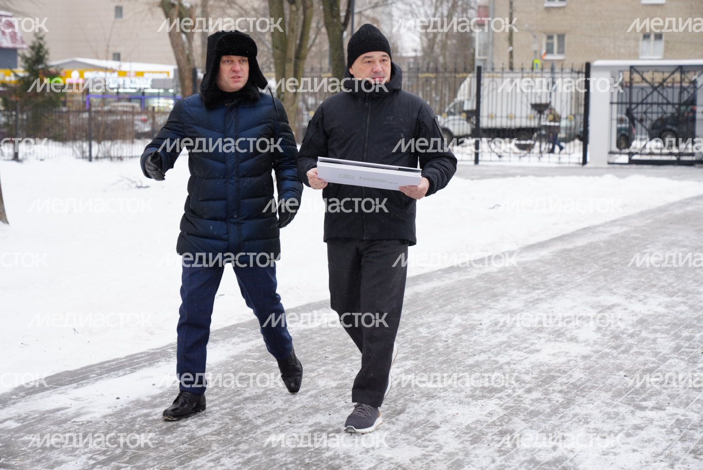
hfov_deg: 29.6
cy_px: 235
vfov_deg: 20.1
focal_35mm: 68
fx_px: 1329
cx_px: 352
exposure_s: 1/200
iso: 800
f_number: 4.5
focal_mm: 68
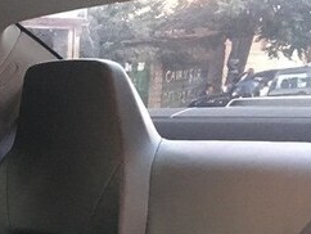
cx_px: -22
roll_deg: +1.8
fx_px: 710
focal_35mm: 79
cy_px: 308
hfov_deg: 23.3
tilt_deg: -15.5
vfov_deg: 17.5
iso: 320
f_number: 2.2
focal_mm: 4.15
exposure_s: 1/17
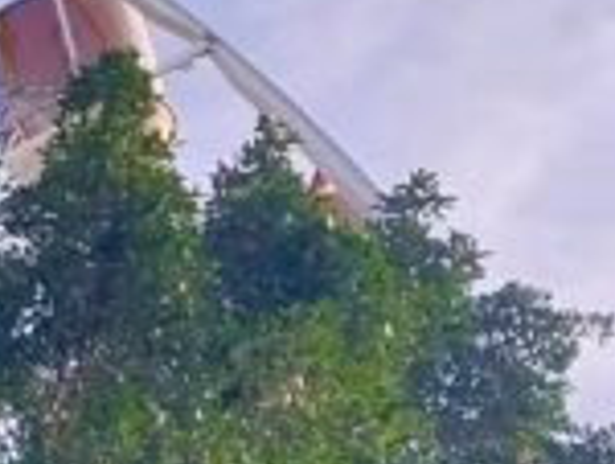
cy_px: 168
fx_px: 3150
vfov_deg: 8.4
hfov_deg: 9.3
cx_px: -1091
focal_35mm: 177
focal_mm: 4
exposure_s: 1/298
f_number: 1.8
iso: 20
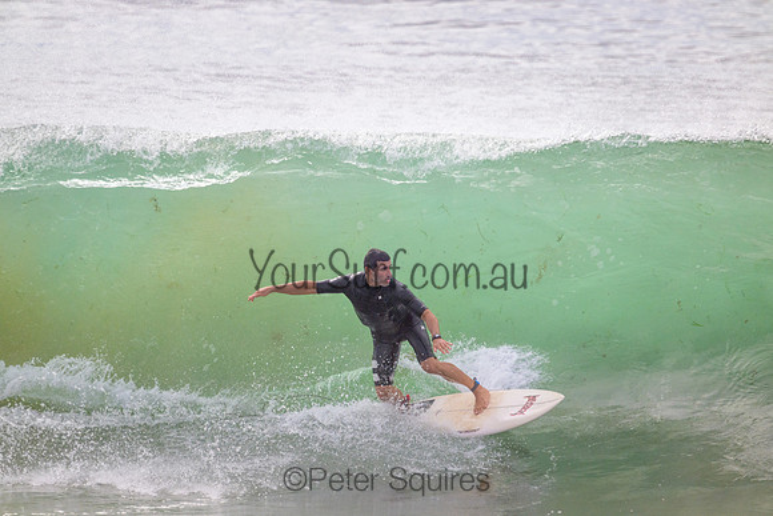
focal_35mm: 800
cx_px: 386
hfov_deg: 2.6
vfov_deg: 1.7
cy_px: 258
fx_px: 17181
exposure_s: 1/2000
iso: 900
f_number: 11
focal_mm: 800
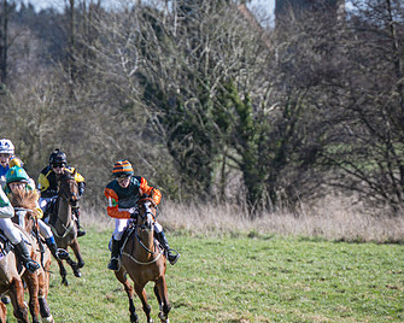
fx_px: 5249
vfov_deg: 3.5
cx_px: 133
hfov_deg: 4.4
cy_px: 182
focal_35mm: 439
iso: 125
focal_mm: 155
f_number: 4
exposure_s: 1/1000
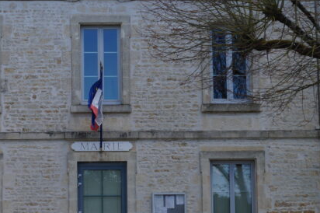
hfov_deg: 21.0
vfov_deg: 14.1
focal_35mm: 97
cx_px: 110
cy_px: 105
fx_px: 862
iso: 100
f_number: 10
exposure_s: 1/125
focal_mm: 26
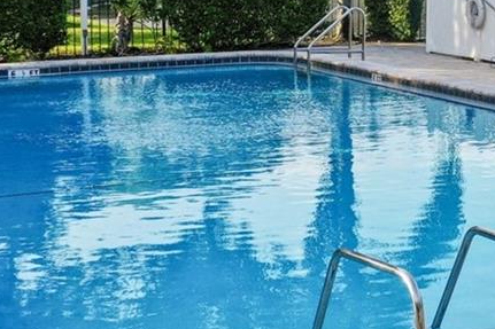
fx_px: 1429
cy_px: 30
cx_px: 509
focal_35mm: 104
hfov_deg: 19.0
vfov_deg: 13.0
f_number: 5
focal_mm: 10.26
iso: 100
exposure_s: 1/240
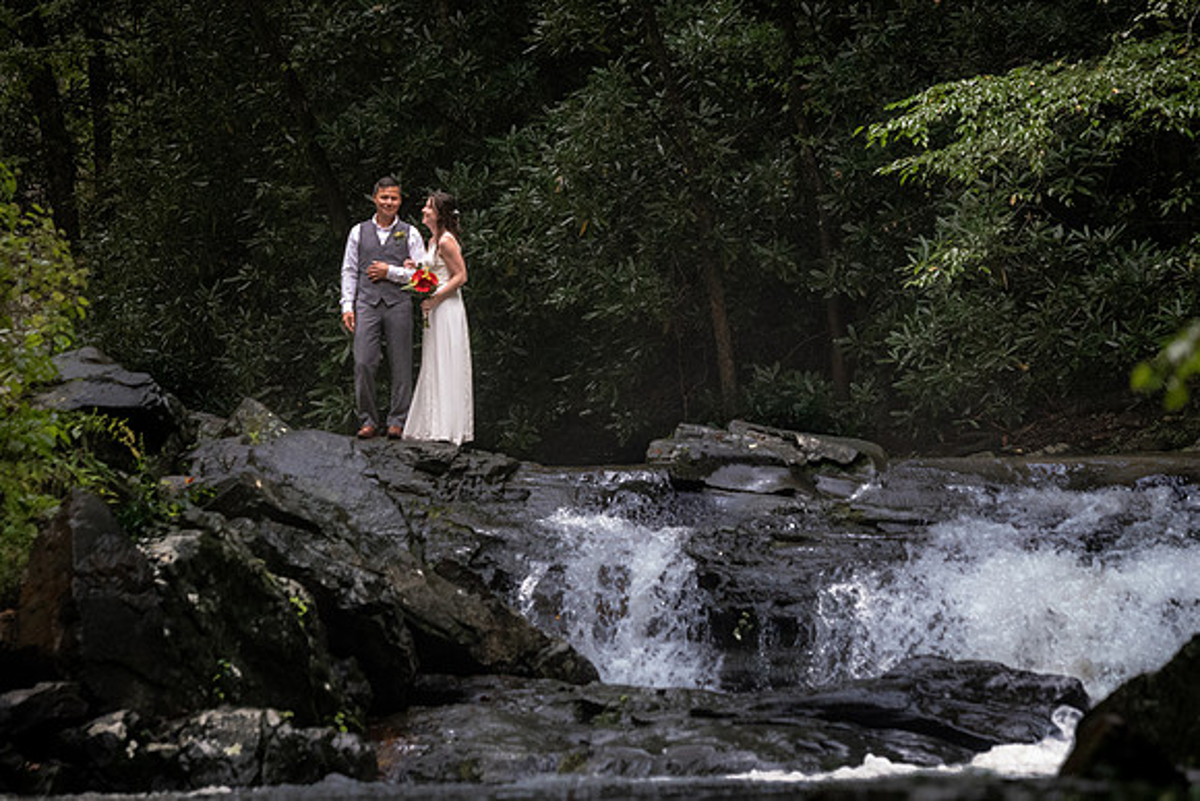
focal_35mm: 274
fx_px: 9145
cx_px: 560
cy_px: 369
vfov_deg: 5.0
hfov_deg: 7.5
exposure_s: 1/1250
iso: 4000
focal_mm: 160
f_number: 2.8
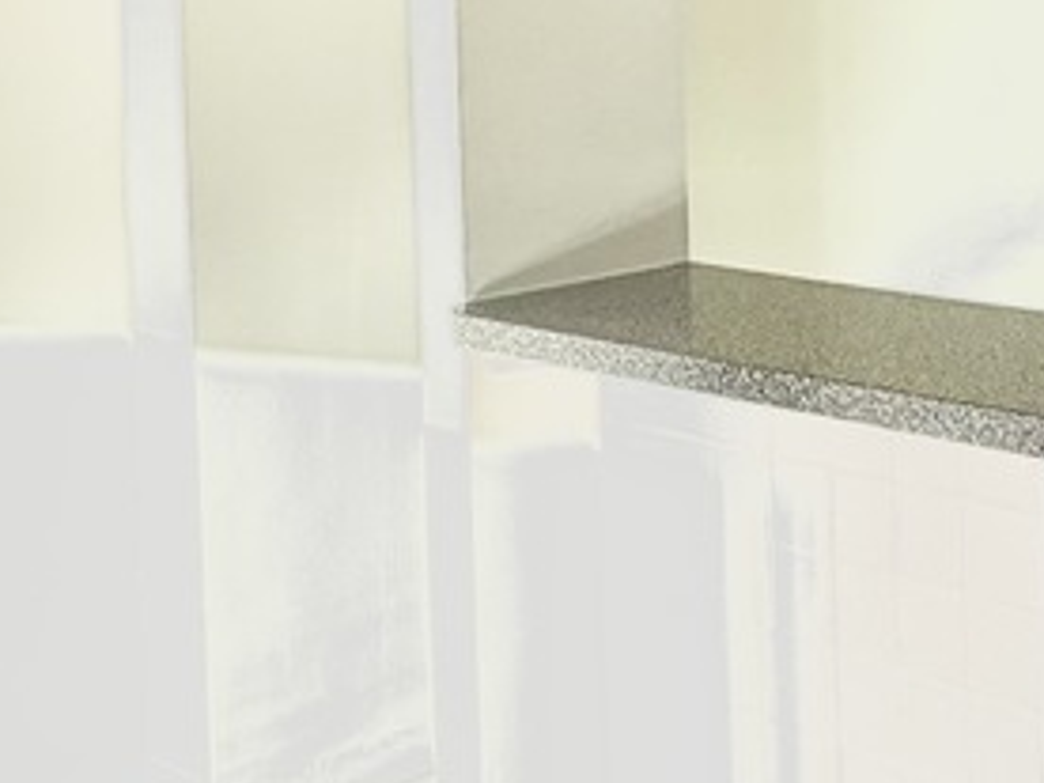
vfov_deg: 19.4
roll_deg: +1.3
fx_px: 2202
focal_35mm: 73
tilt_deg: -1.7
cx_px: 1150
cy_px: -49
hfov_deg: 24.8
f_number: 2.2
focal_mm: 2.22
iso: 64
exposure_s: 1/502
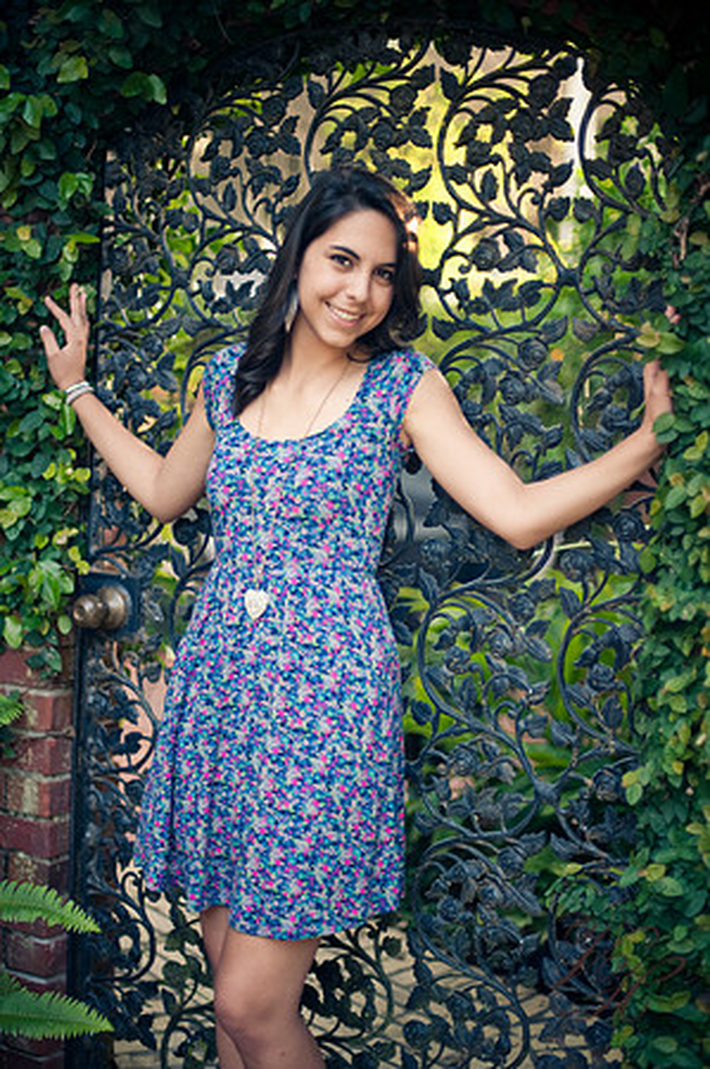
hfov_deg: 26.9
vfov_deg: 39.6
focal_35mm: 50
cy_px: 534
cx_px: 355
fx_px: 1482
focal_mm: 50
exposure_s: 1/250
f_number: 1.4
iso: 200
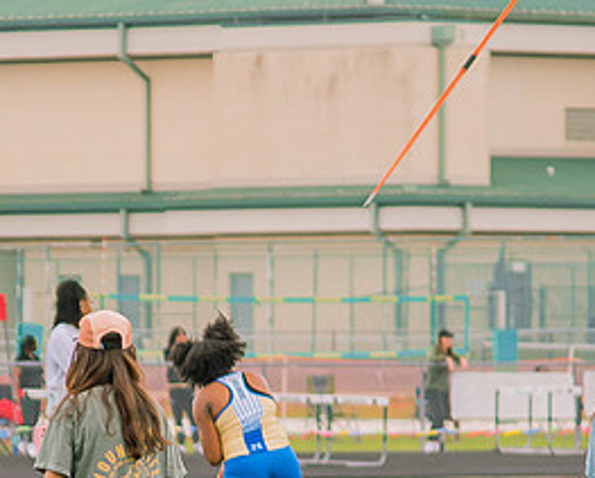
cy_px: 421
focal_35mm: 526
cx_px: 230
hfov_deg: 3.7
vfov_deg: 2.9
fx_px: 9273
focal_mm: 120
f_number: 4
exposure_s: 1/200
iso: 200
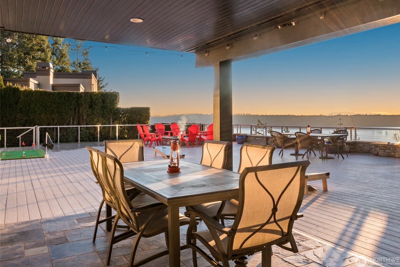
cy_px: 132
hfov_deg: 63.6
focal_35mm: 29
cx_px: 207
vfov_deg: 45.0
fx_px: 322
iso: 100
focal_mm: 10.26
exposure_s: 1/40
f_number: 10
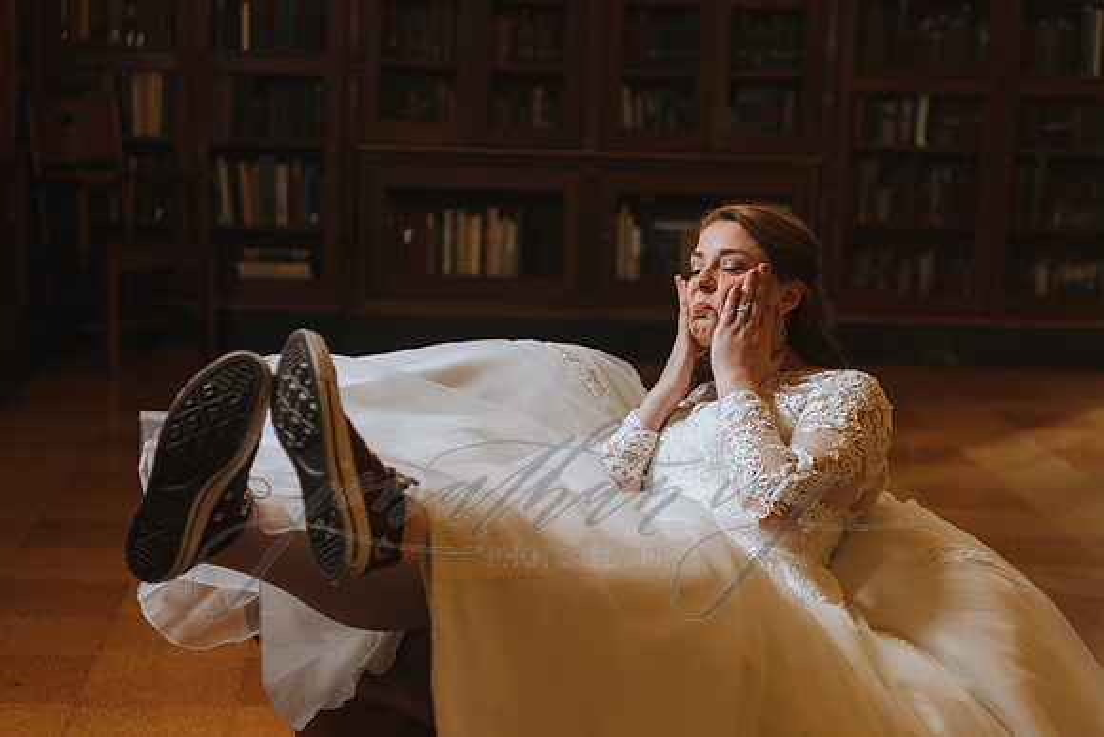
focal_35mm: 68
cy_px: 368
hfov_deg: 29.7
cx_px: 552
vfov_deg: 20.1
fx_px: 2080
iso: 500
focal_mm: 52
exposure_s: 1/100
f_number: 2.8
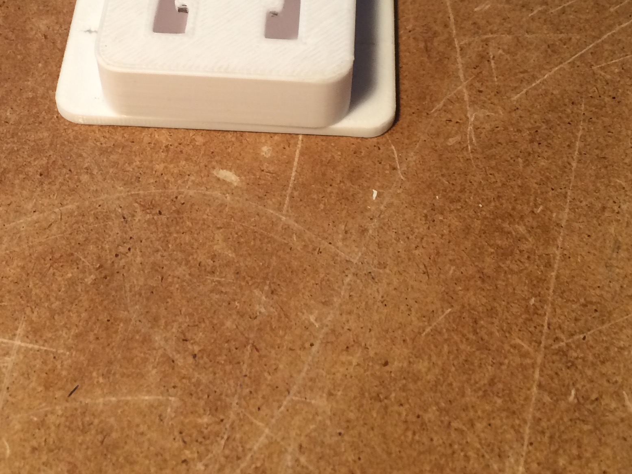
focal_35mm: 61
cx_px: 202
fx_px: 1114
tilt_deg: -51.1
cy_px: 73
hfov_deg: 31.4
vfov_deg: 23.6
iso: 125
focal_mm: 4.15
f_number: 2.2
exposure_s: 1/33
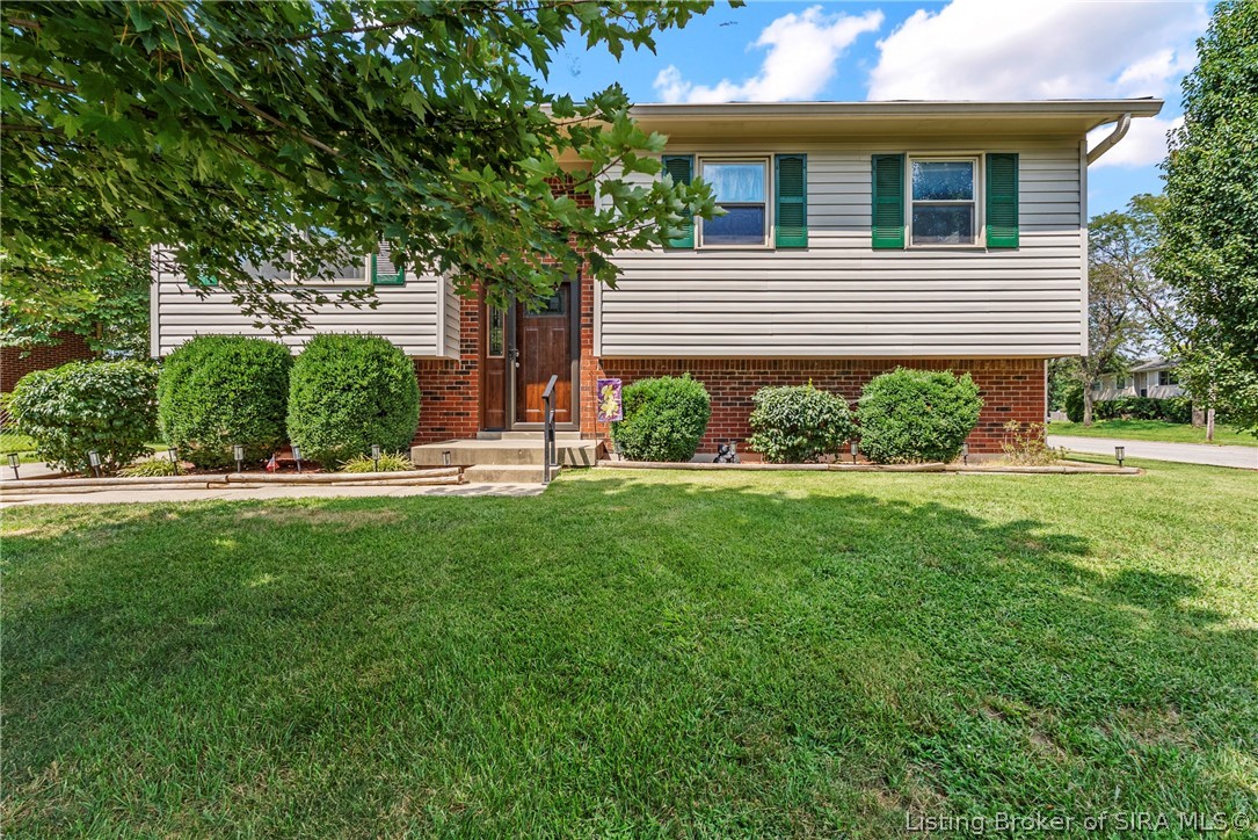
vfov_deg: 73.8
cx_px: 629
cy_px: 420
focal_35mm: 16
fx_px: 559
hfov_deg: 96.7
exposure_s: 1/60
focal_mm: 16
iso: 400
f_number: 13
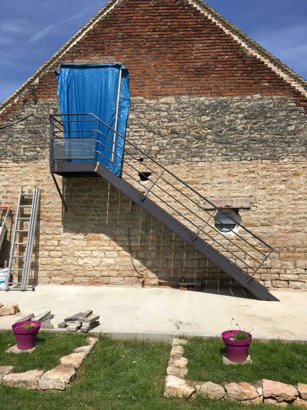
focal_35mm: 29
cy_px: 205
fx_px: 343
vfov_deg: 61.7
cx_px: 154
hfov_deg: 48.2
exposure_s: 1/3077
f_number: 2.2
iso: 25
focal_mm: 4.15
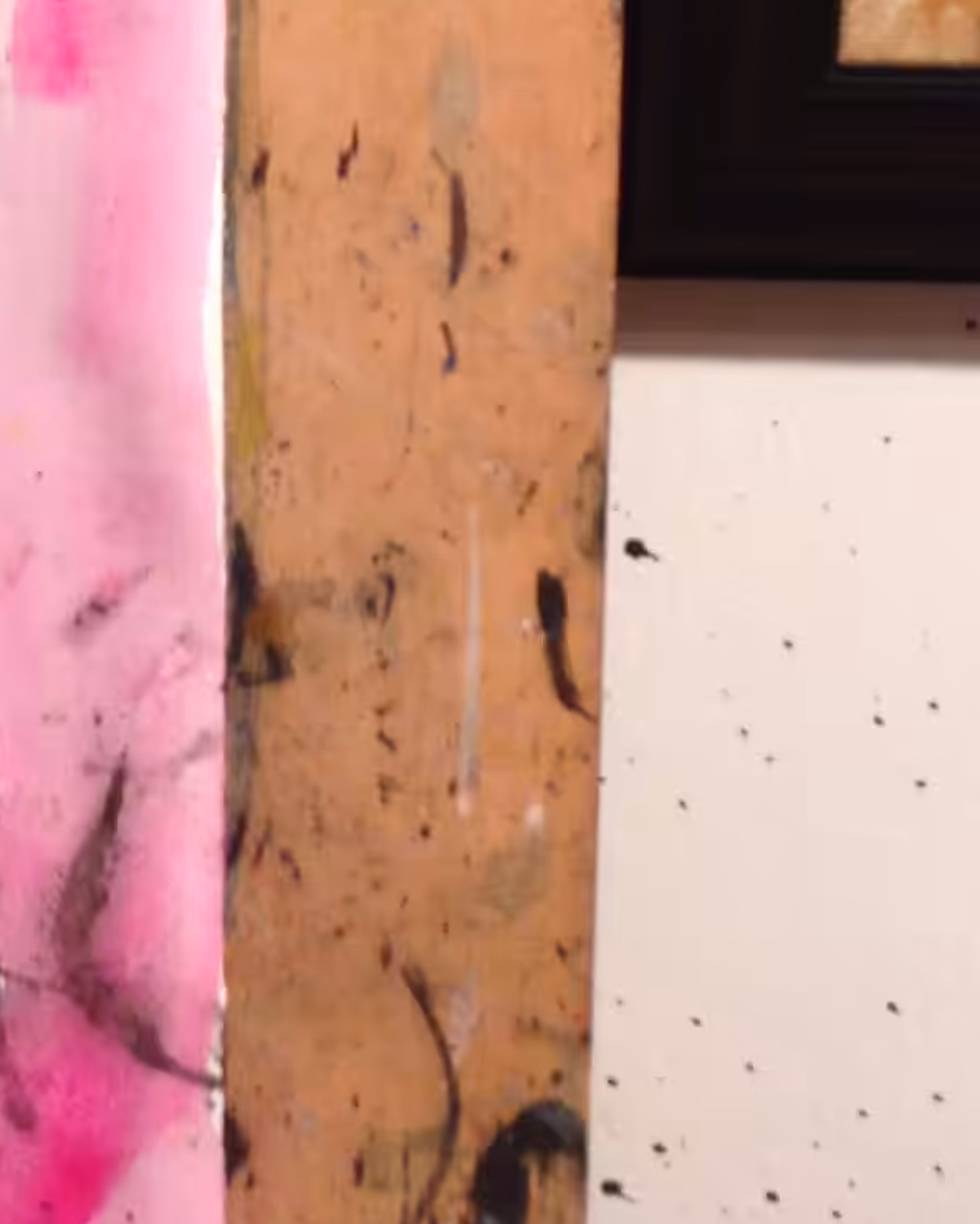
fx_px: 5148
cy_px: 458
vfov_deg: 13.6
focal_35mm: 142
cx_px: 78
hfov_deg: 10.8
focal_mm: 4.12
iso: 100
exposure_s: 1/20
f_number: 2.4
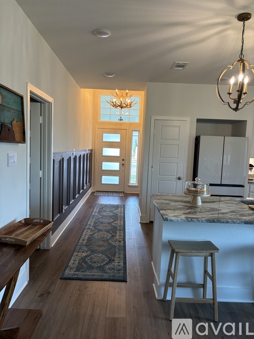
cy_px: 170
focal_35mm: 26
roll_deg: -0.9
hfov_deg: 53.0
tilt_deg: -3.8
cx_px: 127
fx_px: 254
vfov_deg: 67.3
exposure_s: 1/120
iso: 125
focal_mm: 5.96
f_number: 1.6
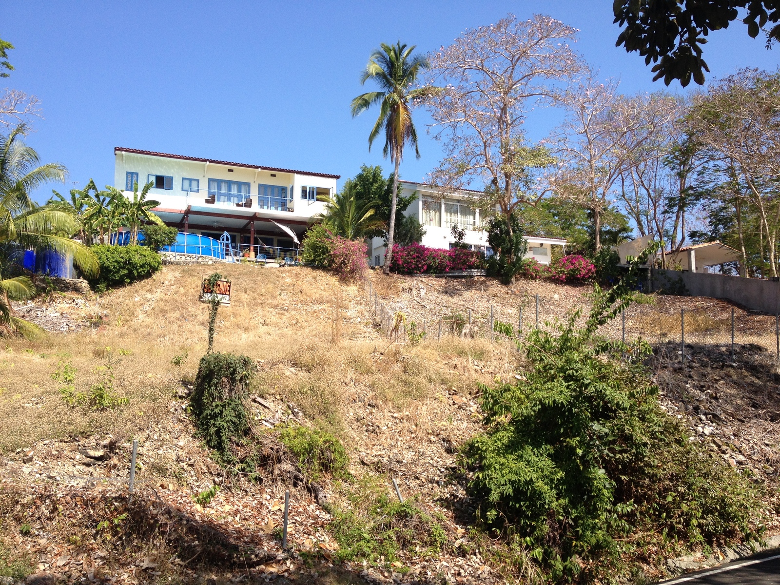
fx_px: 789
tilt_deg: +5.5
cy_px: 292
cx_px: 390
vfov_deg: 40.7
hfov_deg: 52.6
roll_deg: +0.1
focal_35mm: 35
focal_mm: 4.28
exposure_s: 1/1126
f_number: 2.4
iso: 50
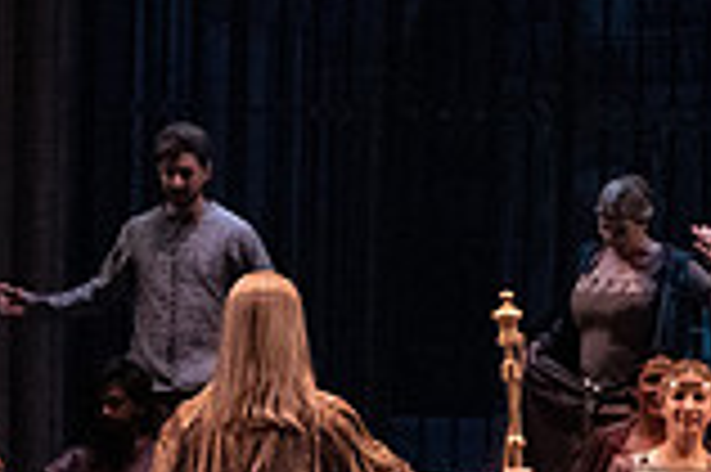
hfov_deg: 4.5
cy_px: 389
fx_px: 8977
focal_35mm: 455
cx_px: 428
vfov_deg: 3.0
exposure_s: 1/320
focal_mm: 124
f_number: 9
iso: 20000
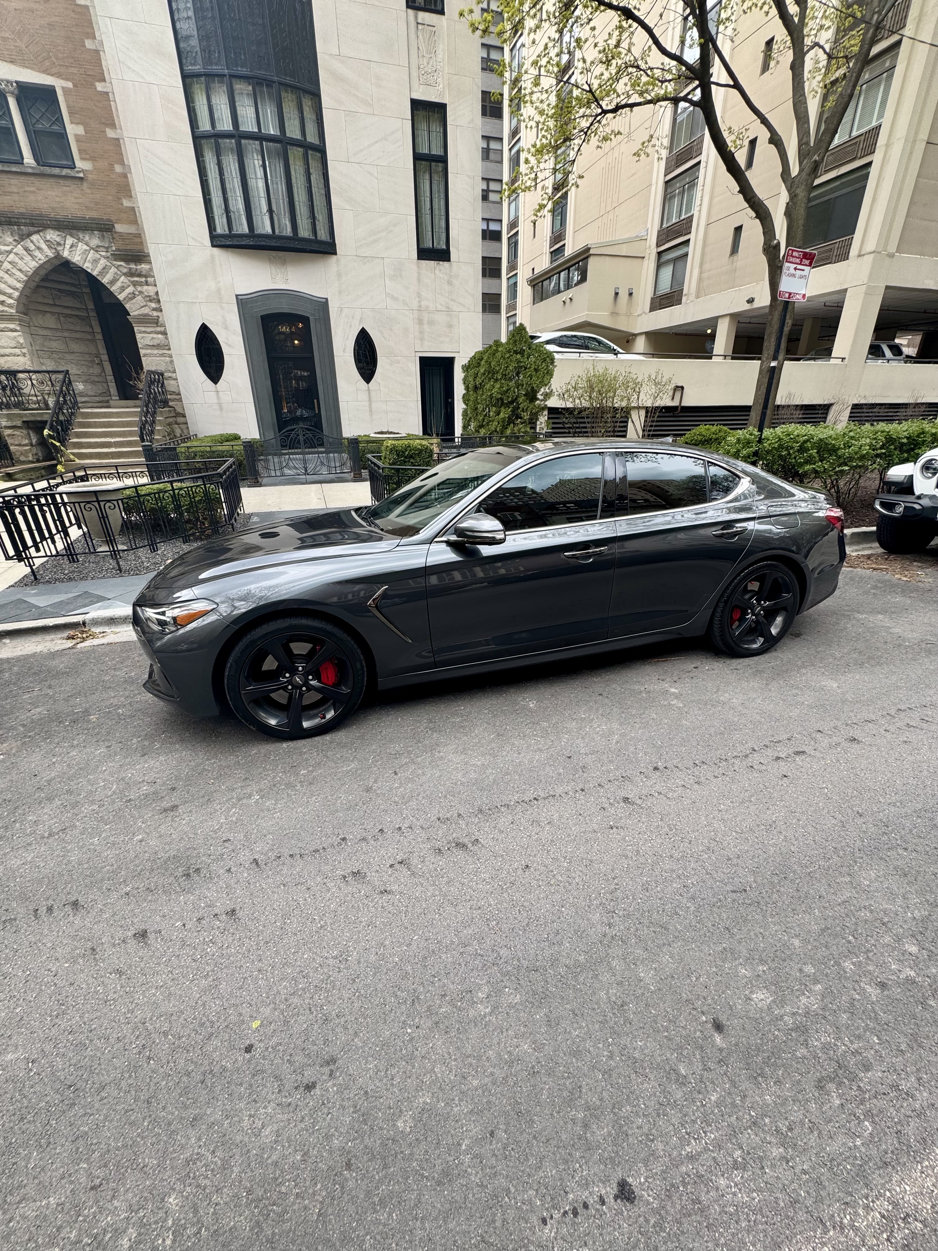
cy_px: 626
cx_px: 469
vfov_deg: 102.1
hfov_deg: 85.7
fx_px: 506
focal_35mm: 14
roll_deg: +1.2
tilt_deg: -23.4
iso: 40
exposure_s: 1/208
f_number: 2.2
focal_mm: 2.22
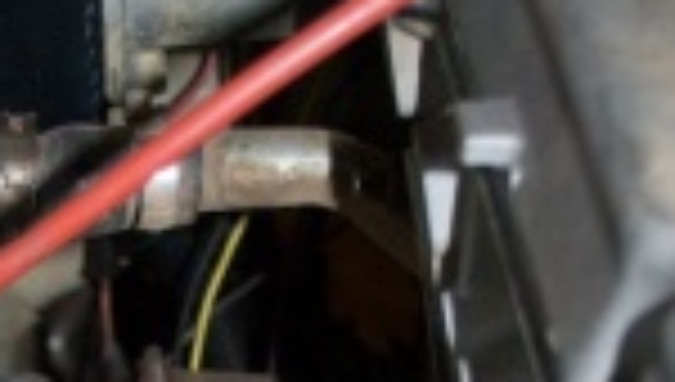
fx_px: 2331
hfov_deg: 16.2
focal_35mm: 130
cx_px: 18
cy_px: 908
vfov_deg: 8.6
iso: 800
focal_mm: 26
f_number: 5
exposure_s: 1/60
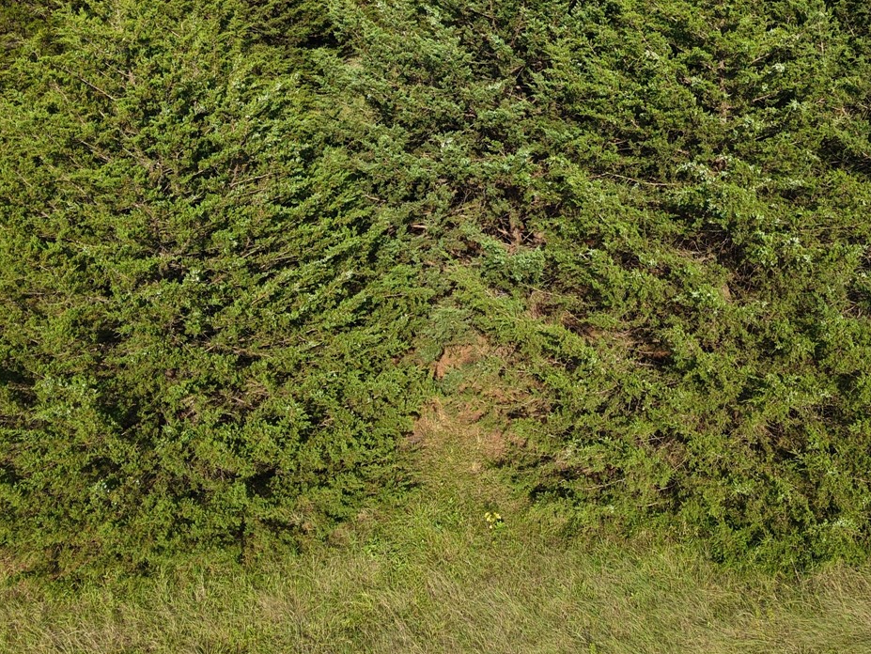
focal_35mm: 53
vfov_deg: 26.7
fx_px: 1334
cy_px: 75
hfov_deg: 35.9
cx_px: 556
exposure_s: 1/2500
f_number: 1.8
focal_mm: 8.67
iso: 150
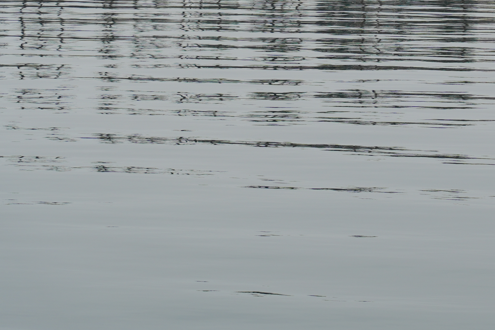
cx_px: 679
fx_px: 3836
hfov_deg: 7.3
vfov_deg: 4.9
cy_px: -164
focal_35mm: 279
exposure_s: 1/1600
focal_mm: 93
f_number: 5.6
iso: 160
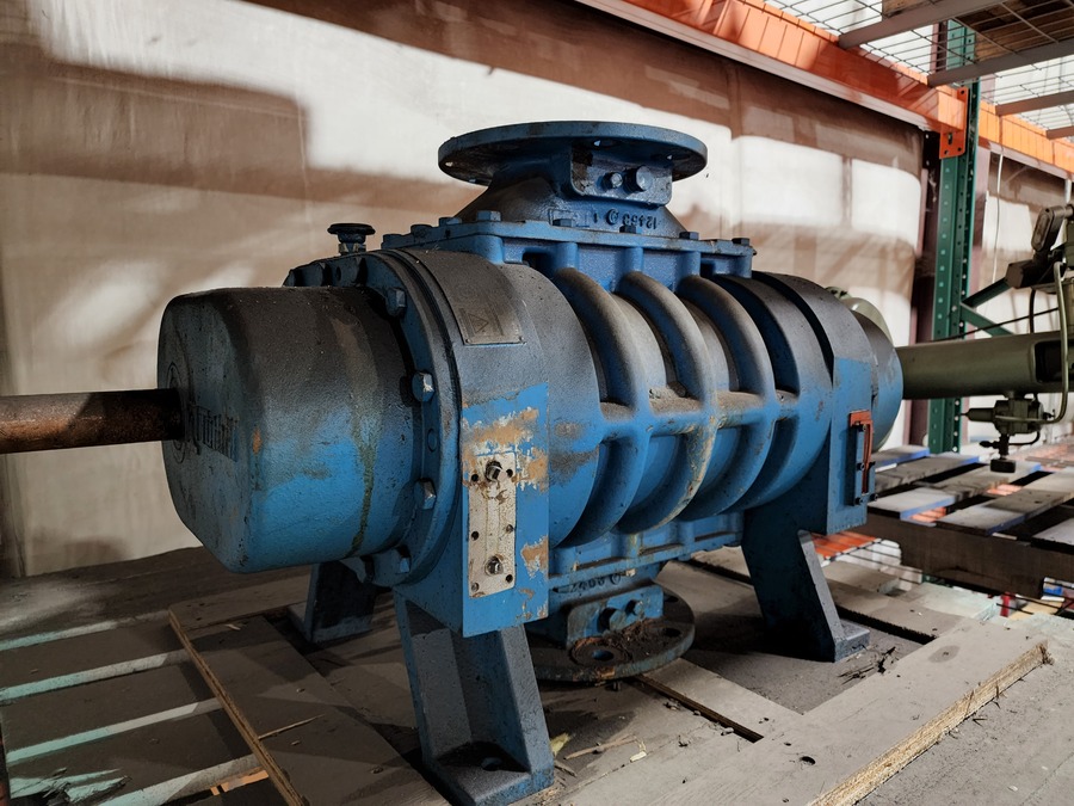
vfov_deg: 58.9
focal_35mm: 23
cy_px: 403
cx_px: 537
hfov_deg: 73.9
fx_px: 714
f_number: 1.8
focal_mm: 6.4
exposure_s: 1/40
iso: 500
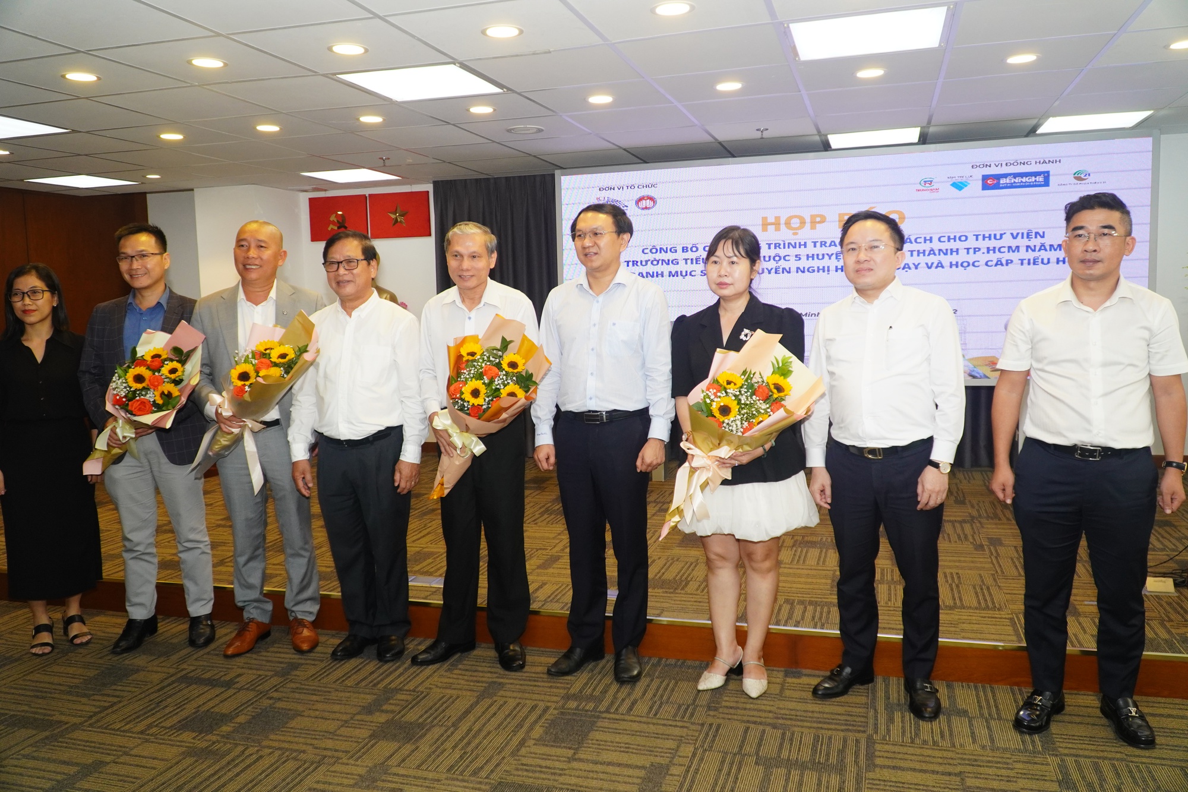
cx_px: 594
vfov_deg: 47.9
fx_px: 891
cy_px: 396
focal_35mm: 27
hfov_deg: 67.4
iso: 1000
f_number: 4
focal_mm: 18
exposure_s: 1/125
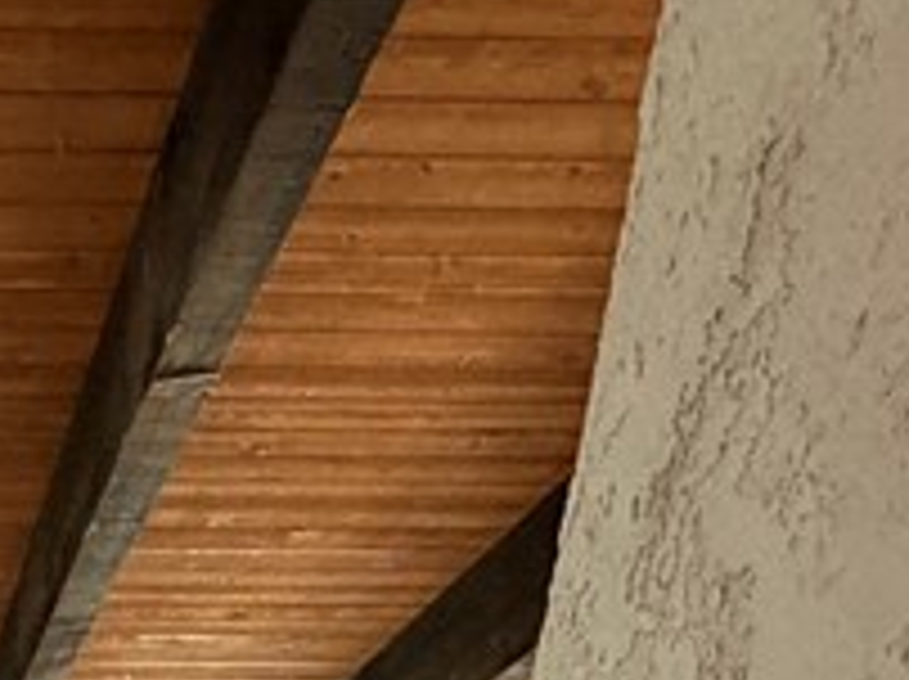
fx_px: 1862
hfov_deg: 25.2
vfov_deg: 15.8
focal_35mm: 71
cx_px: -126
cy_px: 1401
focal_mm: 2.22
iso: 400
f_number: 2.2
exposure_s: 1/60
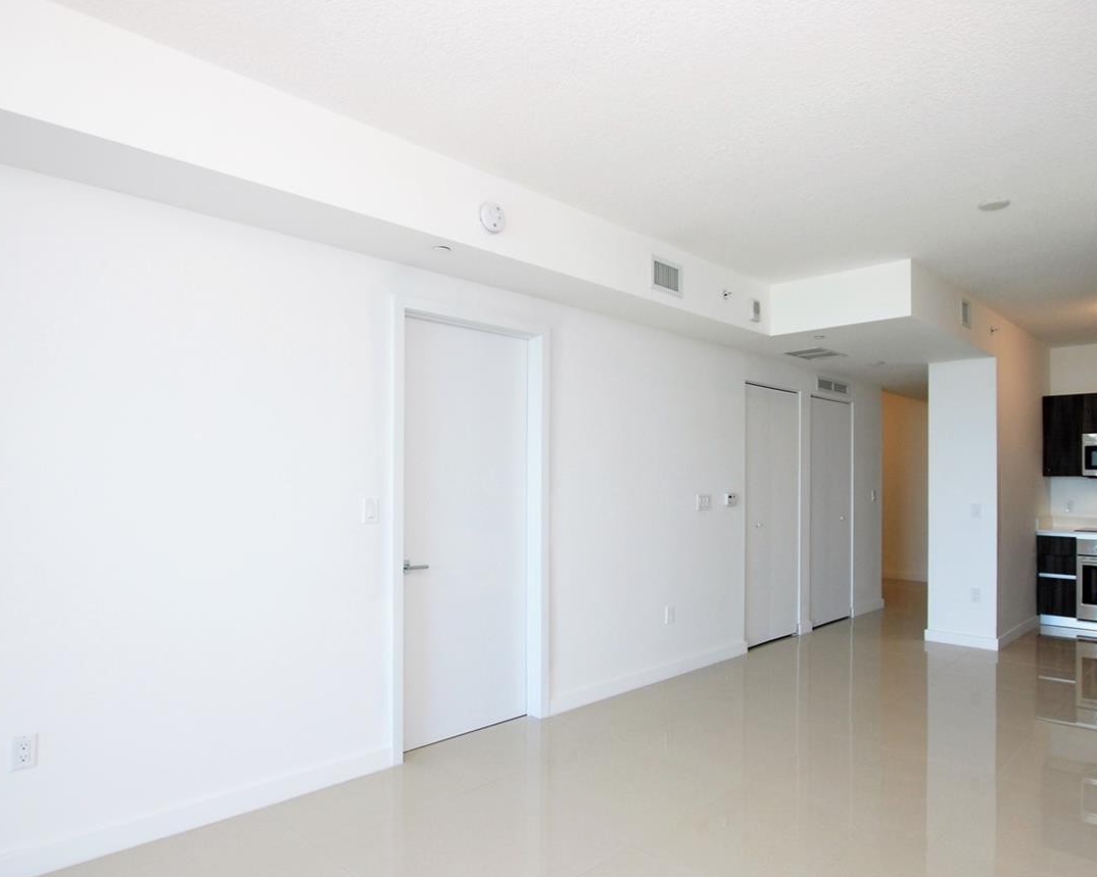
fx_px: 682
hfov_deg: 77.5
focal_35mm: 21
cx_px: 594
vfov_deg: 65.5
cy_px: 462
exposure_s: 1/50
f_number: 4
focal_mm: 10
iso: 200
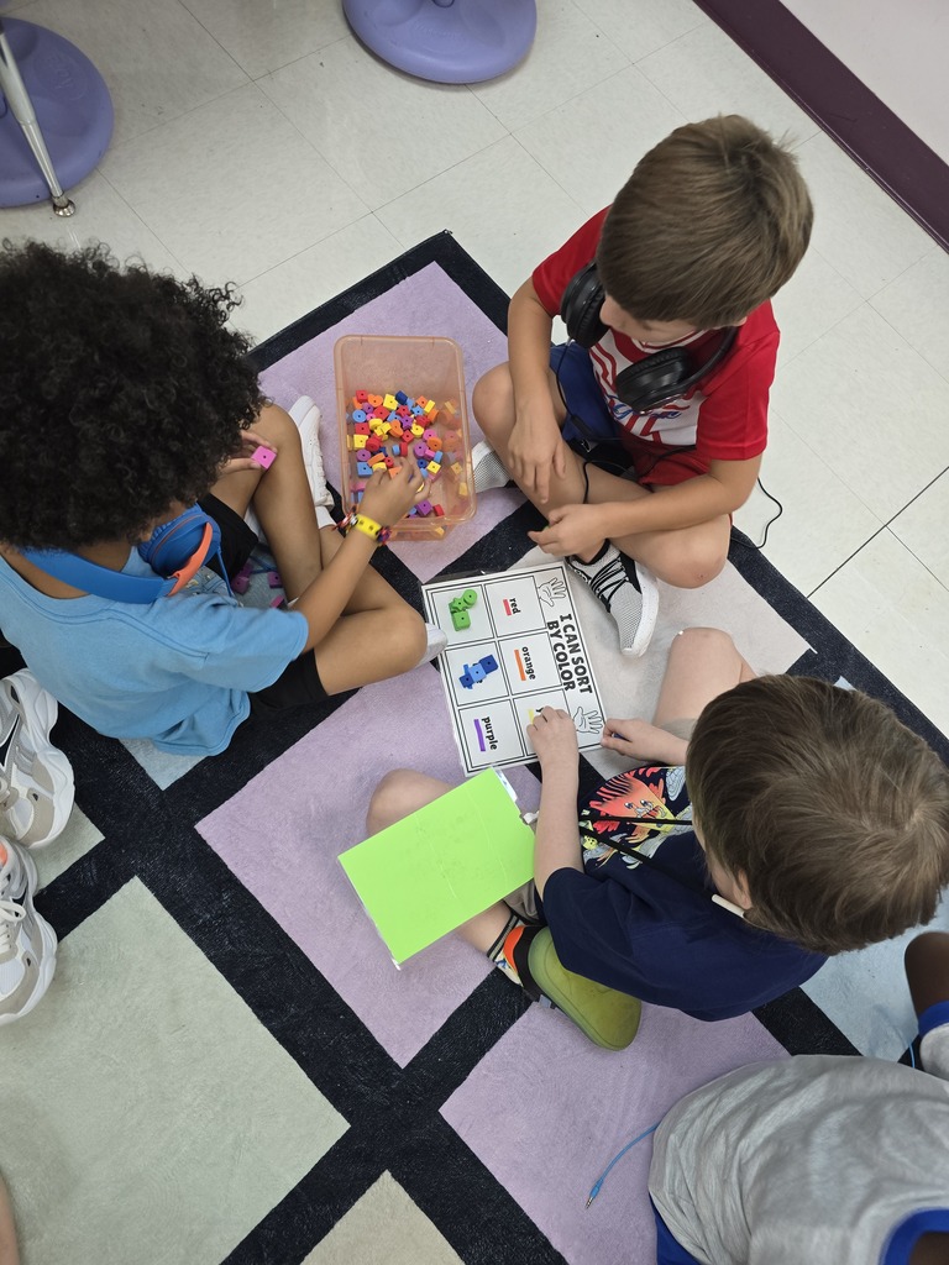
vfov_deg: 73.9
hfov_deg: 58.9
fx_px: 841
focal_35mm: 23
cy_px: 632
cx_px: 474
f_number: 1.7
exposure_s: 1/60
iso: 200
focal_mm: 6.3
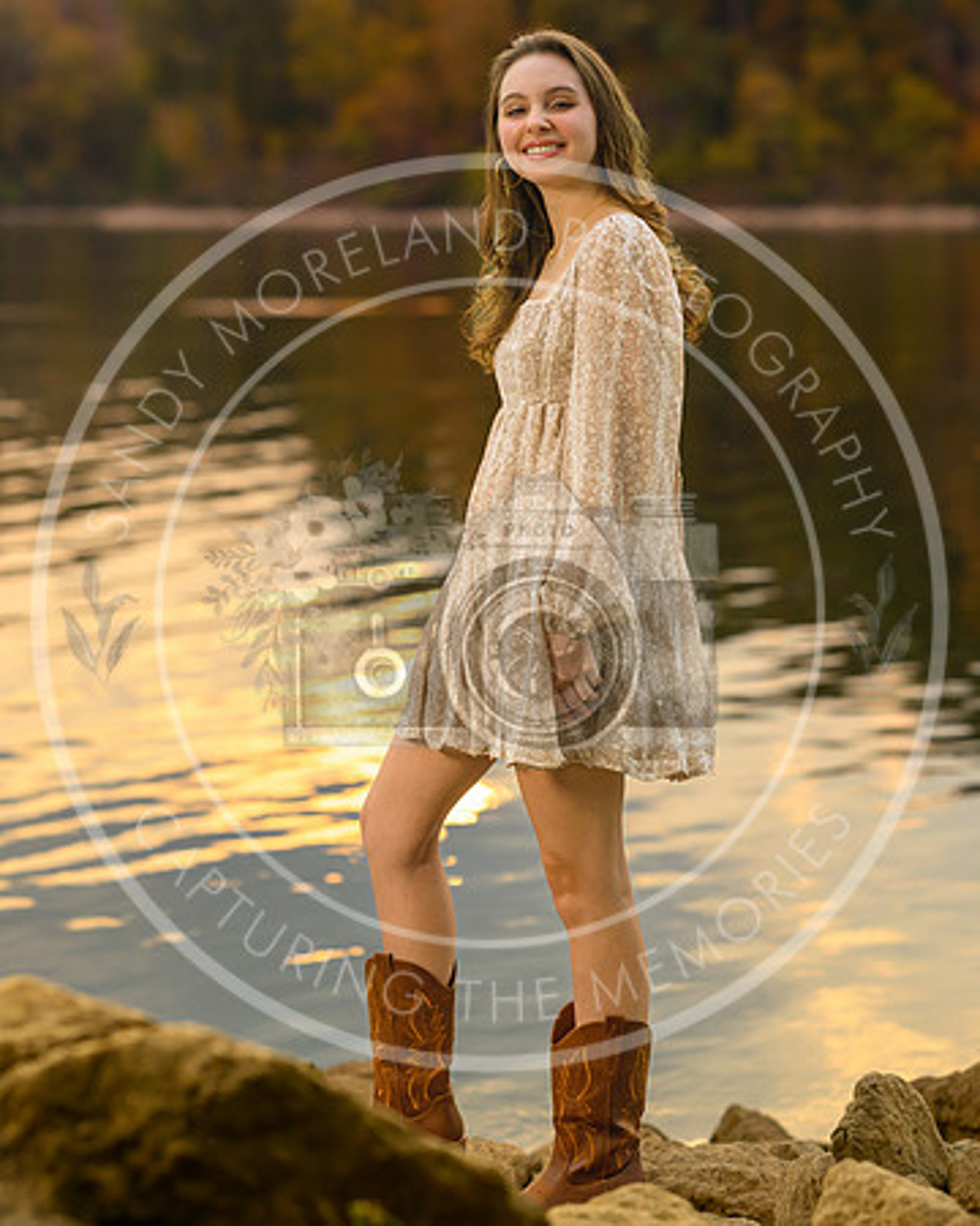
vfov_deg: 15.4
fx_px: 4525
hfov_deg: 12.4
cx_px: 449
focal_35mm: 125
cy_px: 611
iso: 400
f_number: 2.8
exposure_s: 1/1600
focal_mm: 85
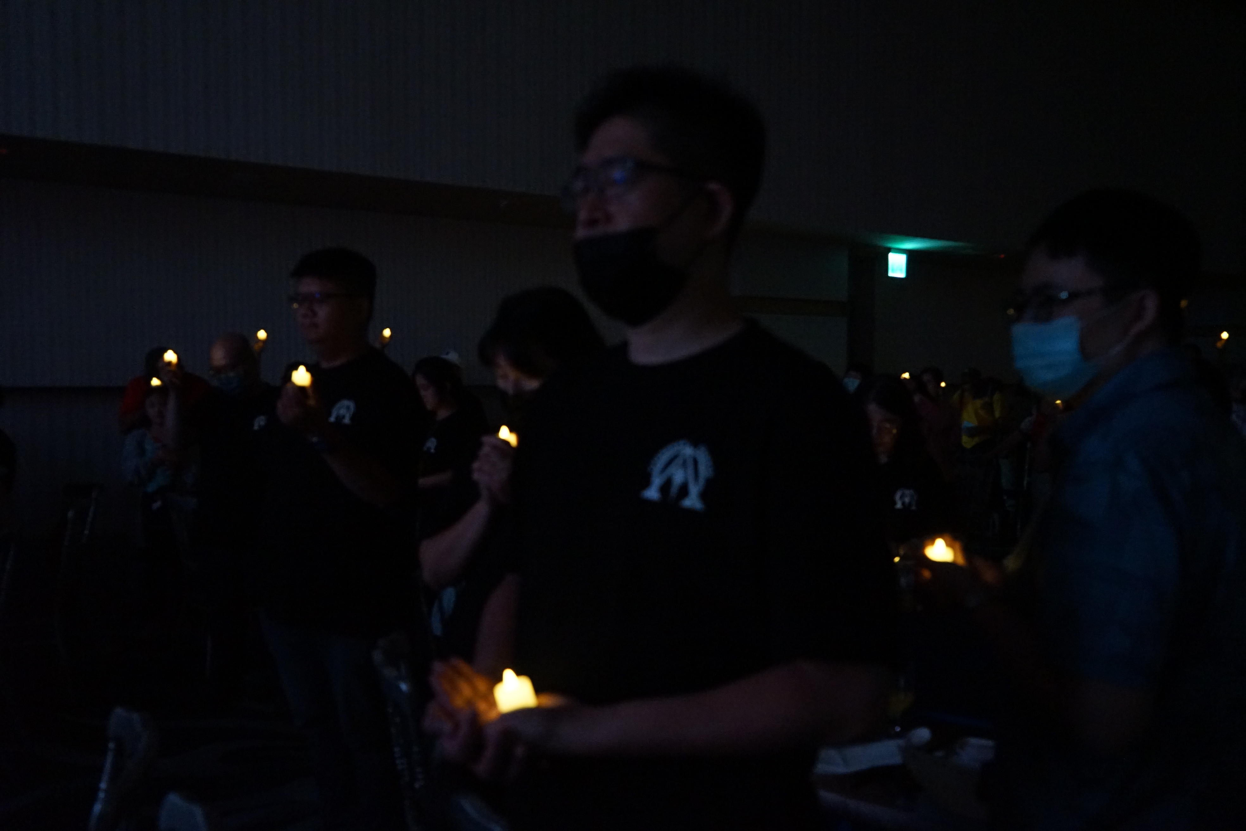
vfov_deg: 47.9
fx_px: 934
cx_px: 623
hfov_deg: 67.4
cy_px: 416
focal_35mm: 27
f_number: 4
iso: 6400
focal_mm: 27
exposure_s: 1/160
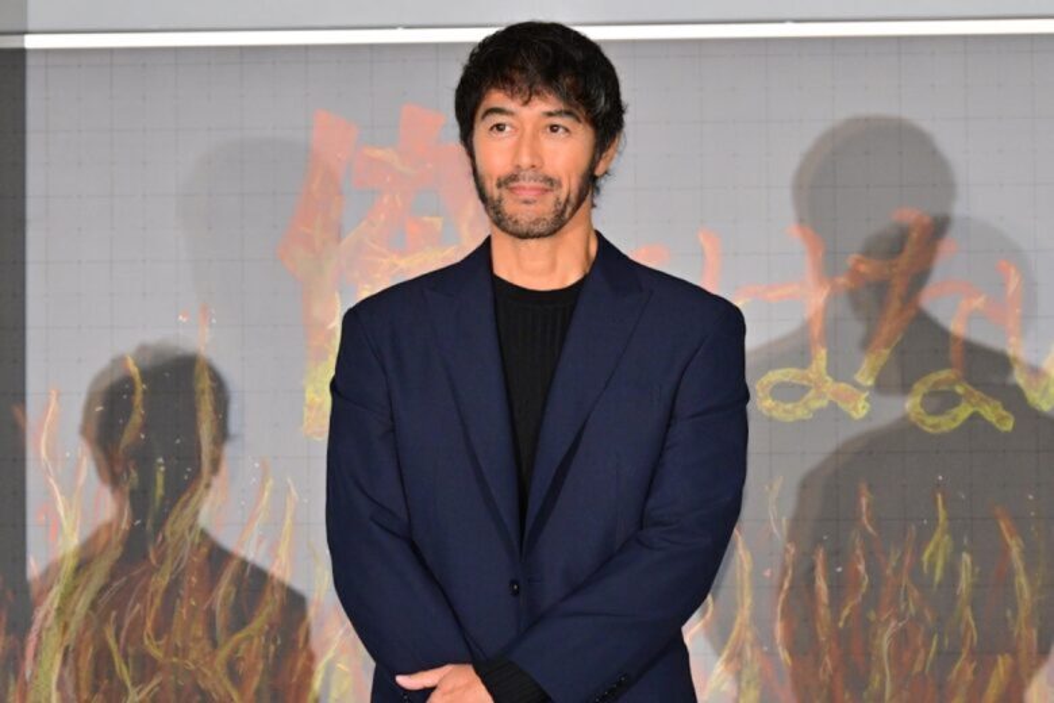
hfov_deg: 10.2
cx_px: 527
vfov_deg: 6.8
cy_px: 352
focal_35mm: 202
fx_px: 5914
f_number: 6.3
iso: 3200
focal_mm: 135
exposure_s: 1/200
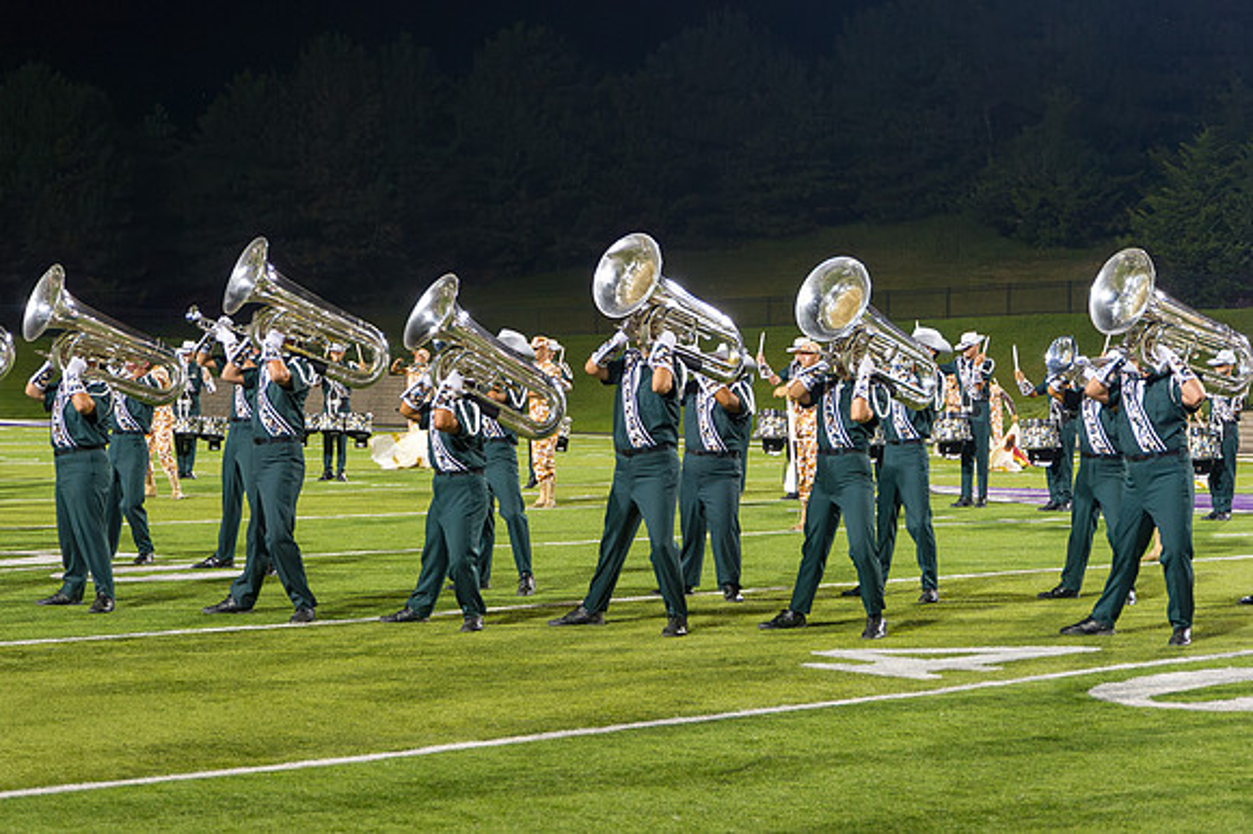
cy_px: 417
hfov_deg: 26.5
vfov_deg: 17.8
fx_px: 2664
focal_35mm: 77
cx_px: 623
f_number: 5.3
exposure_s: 1/160
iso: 2200
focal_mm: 75
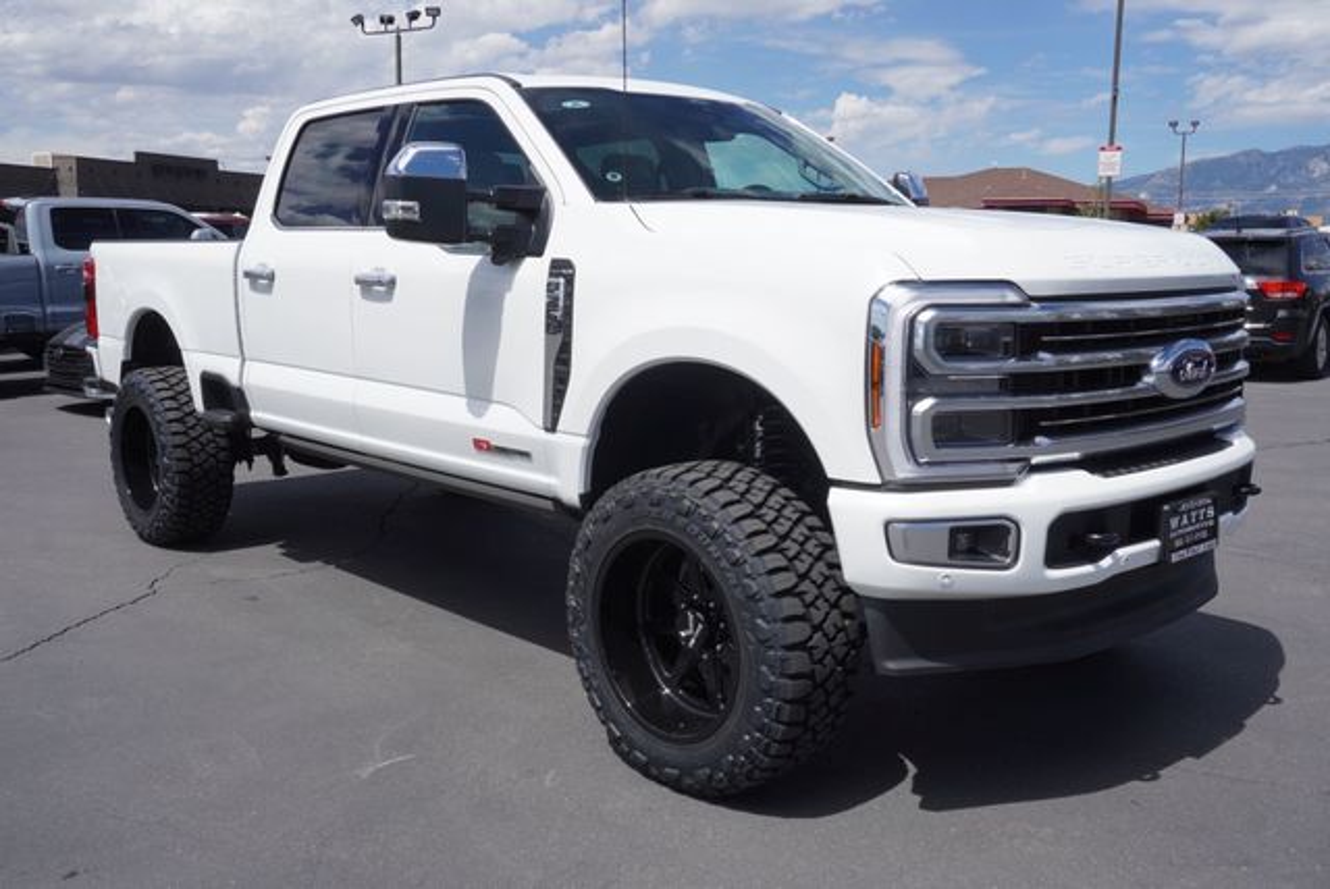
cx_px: 665
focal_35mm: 33
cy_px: 444
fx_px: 1220
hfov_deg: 57.2
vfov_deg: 40.0
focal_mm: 22
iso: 100
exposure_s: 1/250
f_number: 10
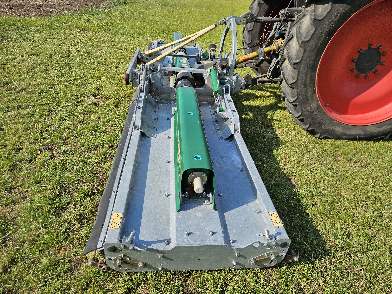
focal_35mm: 23
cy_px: 147
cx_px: 196
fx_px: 260
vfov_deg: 58.9
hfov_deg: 73.9
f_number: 1.8
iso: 25
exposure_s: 1/1480
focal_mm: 5.4
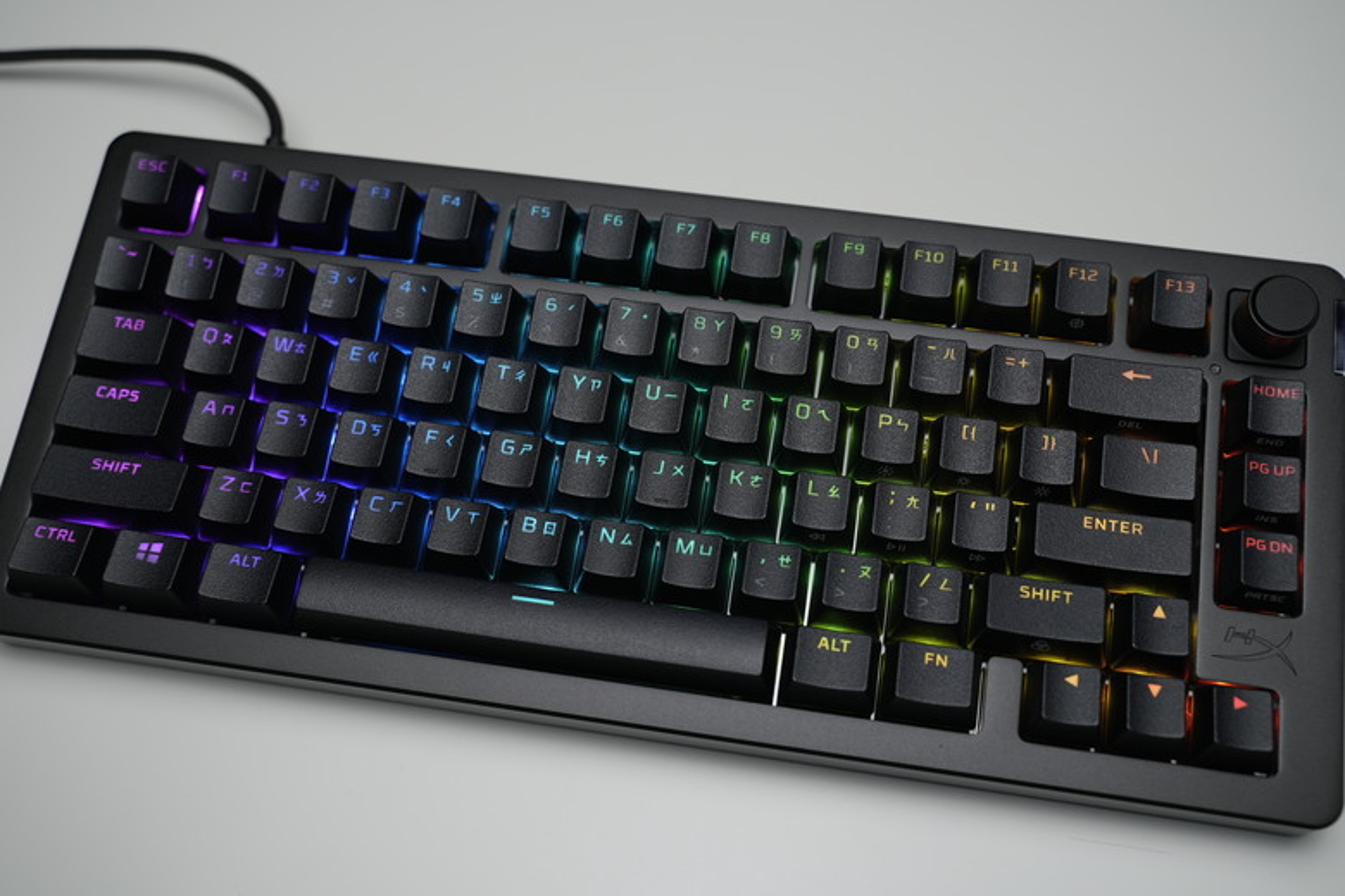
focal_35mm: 39
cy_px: 448
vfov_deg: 34.2
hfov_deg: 49.6
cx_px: 672
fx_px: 1457
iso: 1000
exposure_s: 1/80
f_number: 4.5
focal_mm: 39
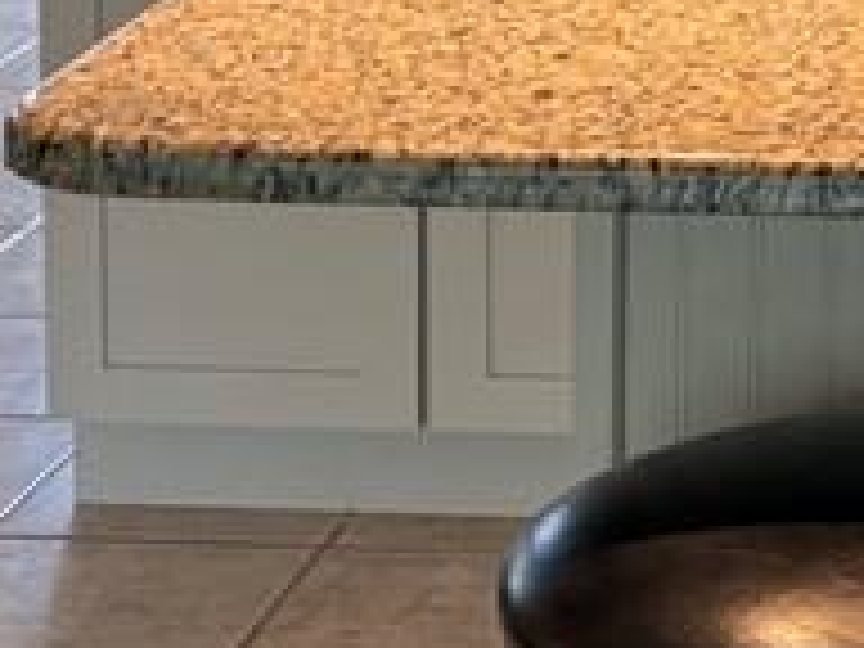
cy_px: -310
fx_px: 3469
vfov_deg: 10.3
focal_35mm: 139
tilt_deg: -9.5
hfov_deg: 13.0
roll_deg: -2.9
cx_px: 1512
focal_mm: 5.96
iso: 100
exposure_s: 1/60
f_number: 1.6
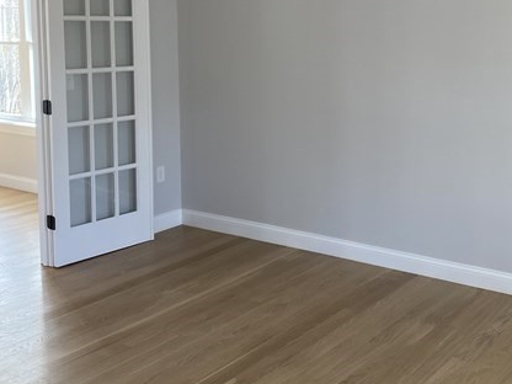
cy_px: 100
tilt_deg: -4.8
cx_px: 297
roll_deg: +1.1
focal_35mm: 48
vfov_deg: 29.8
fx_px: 710
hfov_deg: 39.6
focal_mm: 4.25
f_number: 1.8
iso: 100
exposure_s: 1/121
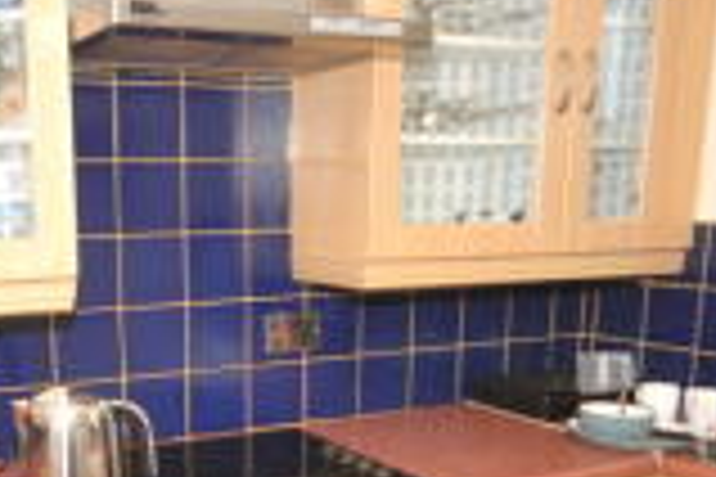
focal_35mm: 45
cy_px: 425
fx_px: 895
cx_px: 176
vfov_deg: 28.7
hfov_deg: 42.2
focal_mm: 10
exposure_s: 1/60
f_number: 4
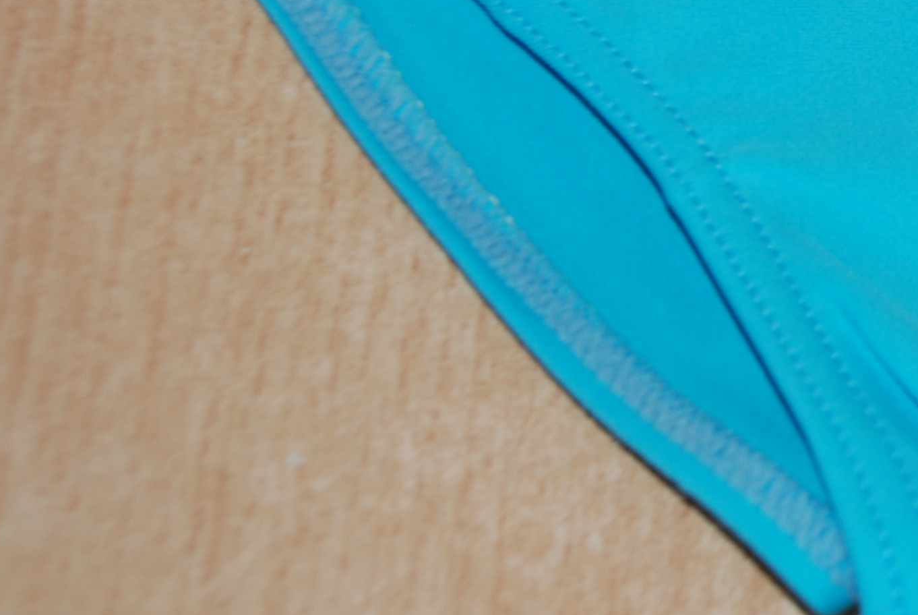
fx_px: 4136
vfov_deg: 8.4
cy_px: -69
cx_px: 1299
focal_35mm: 162
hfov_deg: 12.2
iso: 200
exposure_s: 1/60
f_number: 4.5
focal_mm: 38
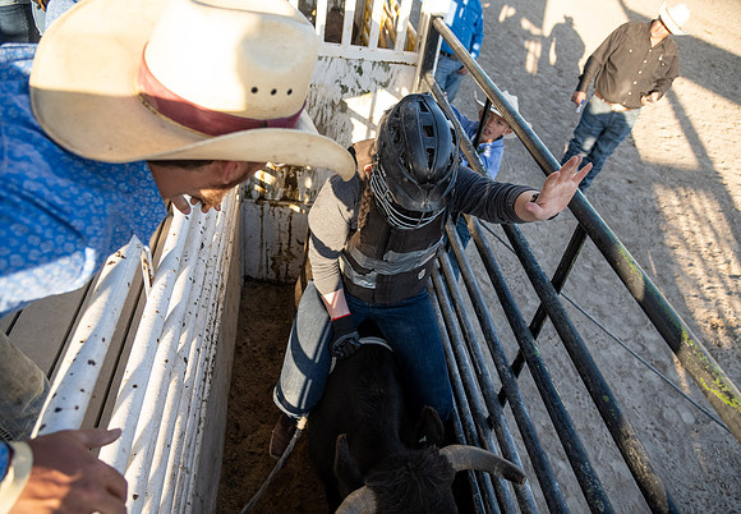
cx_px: 386
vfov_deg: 53.1
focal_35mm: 25
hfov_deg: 71.5
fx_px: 514
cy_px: 257
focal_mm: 24
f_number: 4
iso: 500
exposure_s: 1/1000
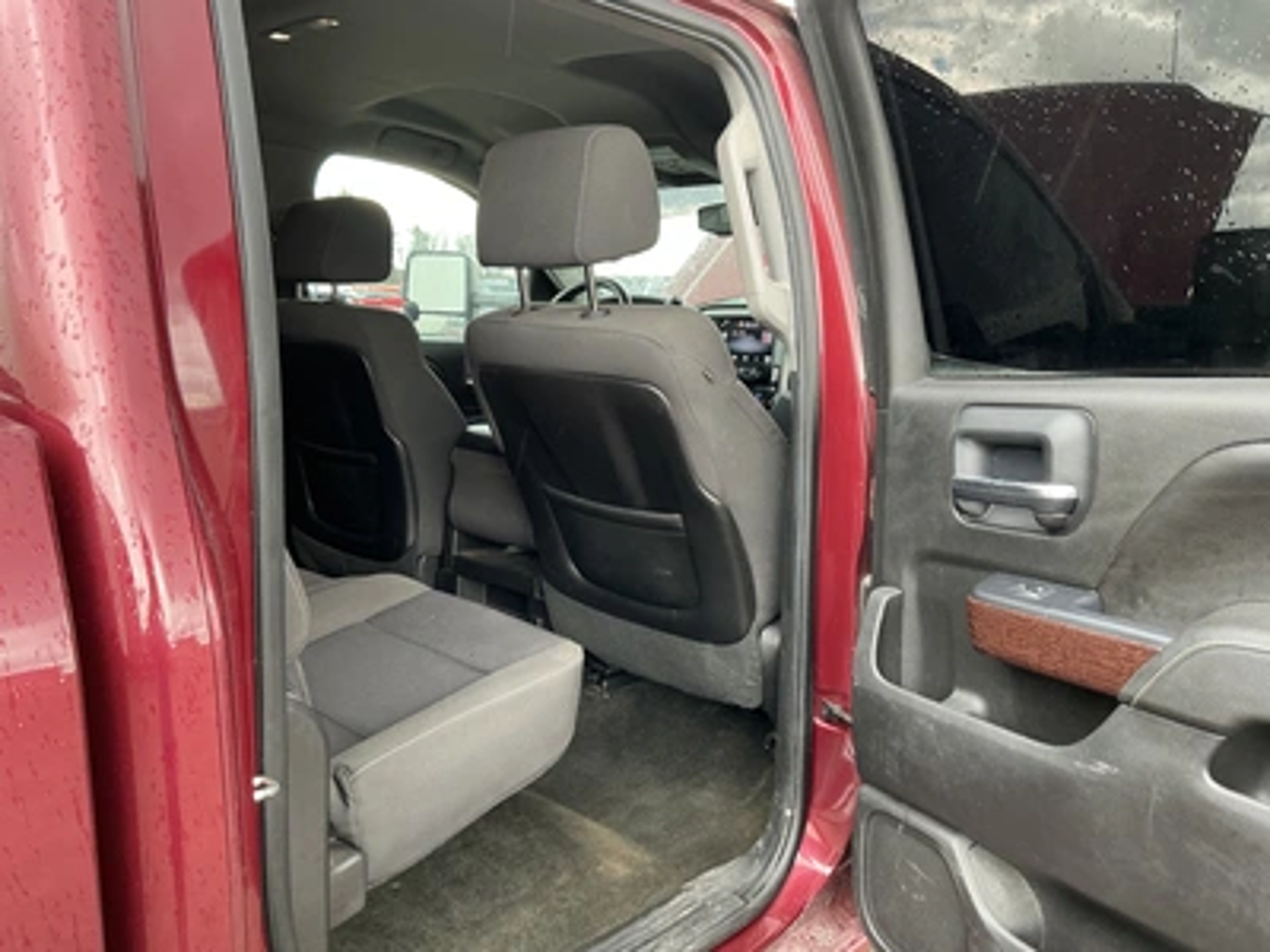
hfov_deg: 63.4
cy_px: 476
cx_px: 635
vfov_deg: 49.7
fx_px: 1027
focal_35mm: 28
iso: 64
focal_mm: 3
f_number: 1.8
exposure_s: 1/72
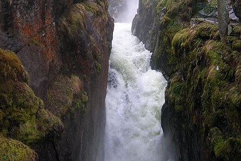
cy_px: 30
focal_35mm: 48
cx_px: 121
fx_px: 321
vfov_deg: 27.5
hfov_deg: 41.1
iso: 50
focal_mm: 5.7
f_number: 2.9
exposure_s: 1/88
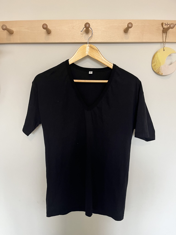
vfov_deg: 67.3
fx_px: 176
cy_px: 118
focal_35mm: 26
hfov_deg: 53.1
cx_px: 88
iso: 160
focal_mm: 5.1
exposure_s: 1/60
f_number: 1.6
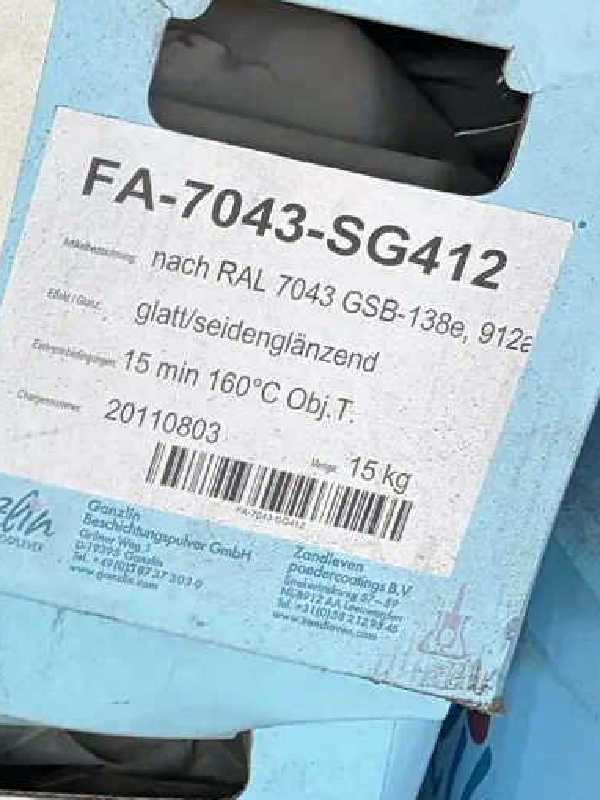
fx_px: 2264
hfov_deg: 13.5
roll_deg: -1.9
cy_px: 629
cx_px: -485
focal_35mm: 98
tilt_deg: -30.3
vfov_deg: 19.8
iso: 160
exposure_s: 1/60
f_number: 1.6
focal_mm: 5.96
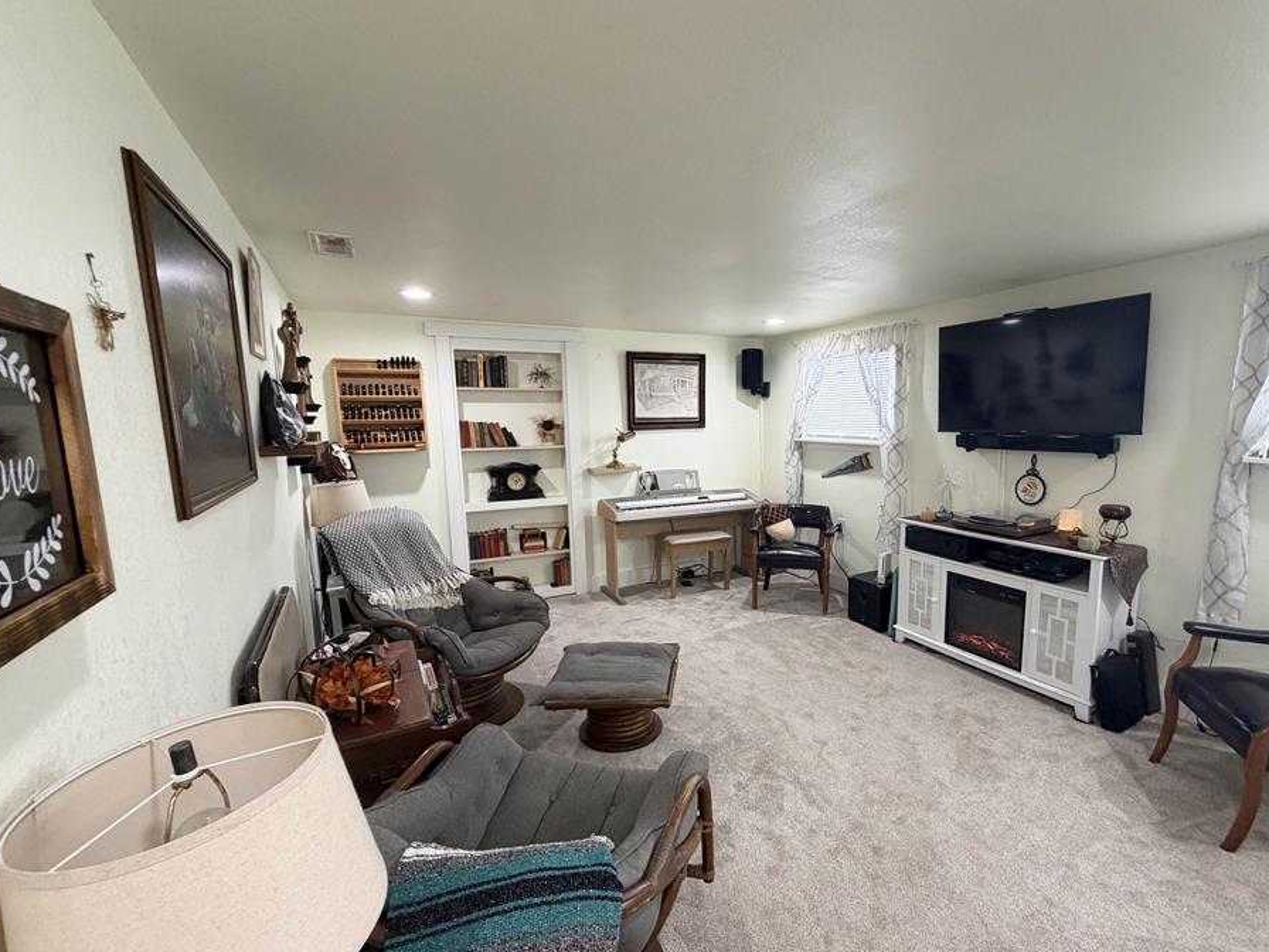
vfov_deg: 78.1
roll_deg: +1.1
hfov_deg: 94.1
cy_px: 499
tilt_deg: -8.9
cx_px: 705
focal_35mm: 16
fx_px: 587
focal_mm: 2.22
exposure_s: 1/60
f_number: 2.2
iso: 200
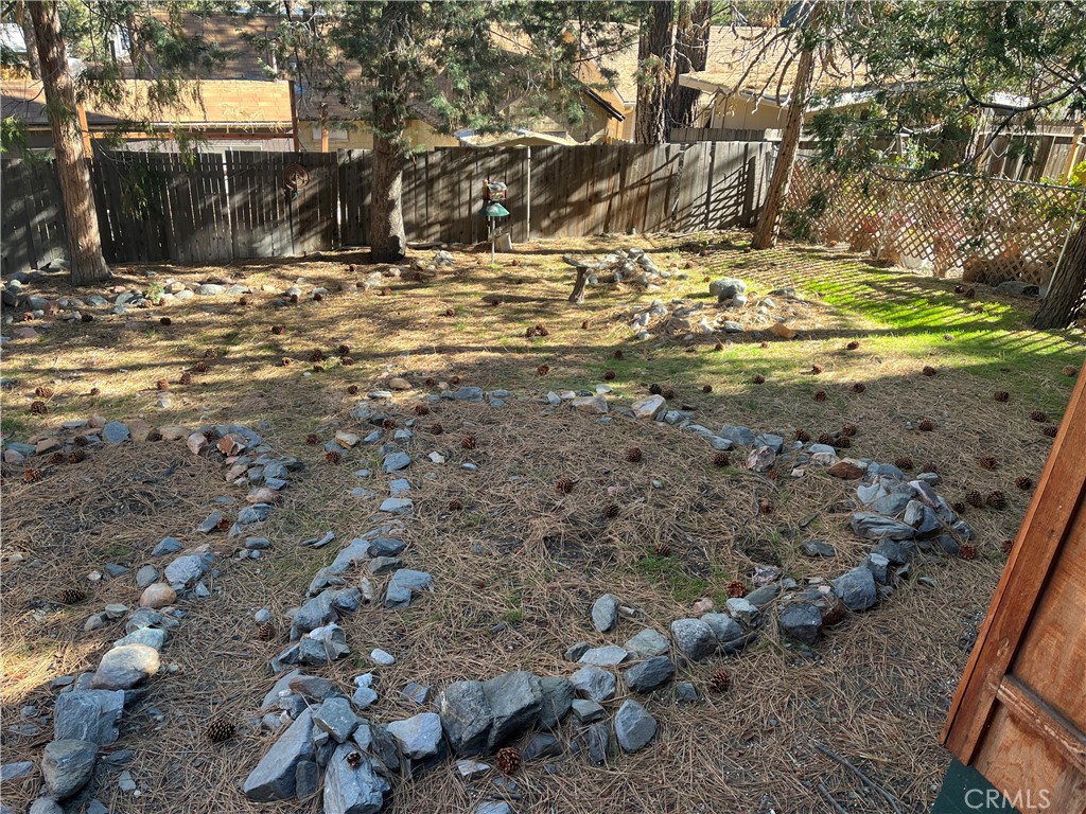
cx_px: 543
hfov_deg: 67.3
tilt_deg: -27.4
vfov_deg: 53.1
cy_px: 407
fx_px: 816
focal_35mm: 26
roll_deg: -3.7
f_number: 1.6
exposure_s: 1/186
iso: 40
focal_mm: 5.1
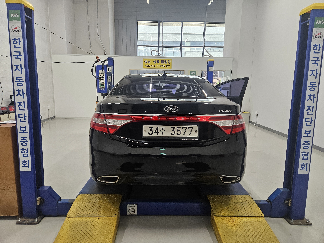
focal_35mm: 23
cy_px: 122
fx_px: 215
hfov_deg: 73.9
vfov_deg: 58.9
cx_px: 162
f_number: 1.8
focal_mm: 5.4
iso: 250
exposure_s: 1/120
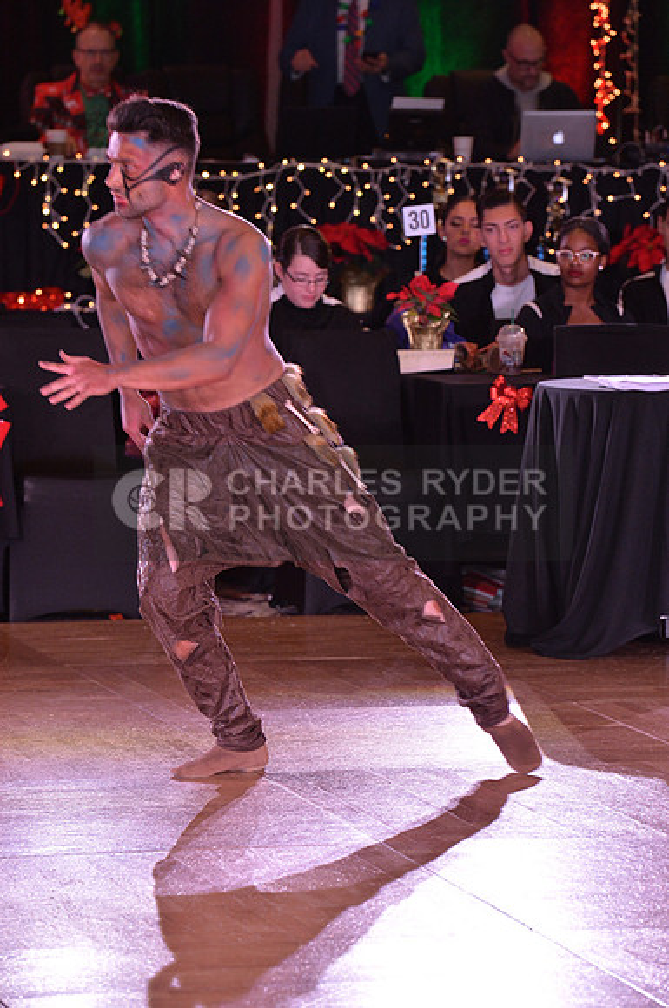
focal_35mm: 185
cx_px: 334
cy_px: 504
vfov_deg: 11.1
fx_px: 5172
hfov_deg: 7.4
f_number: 6.3
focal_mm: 185
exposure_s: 1/250
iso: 2000
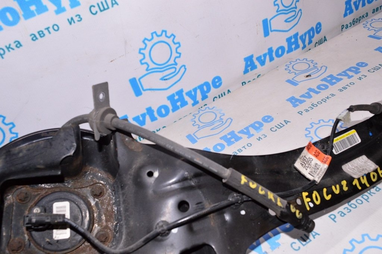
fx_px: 318
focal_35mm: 30
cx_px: 191
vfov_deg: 43.5
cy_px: 127
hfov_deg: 62.0
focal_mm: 20
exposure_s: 1/200
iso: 1600
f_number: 8
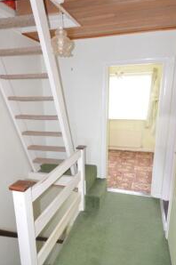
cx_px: 72
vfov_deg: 78.4
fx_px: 162
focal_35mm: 22
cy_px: 147
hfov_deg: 56.7
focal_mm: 10
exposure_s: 1/60
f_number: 5.6
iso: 1600
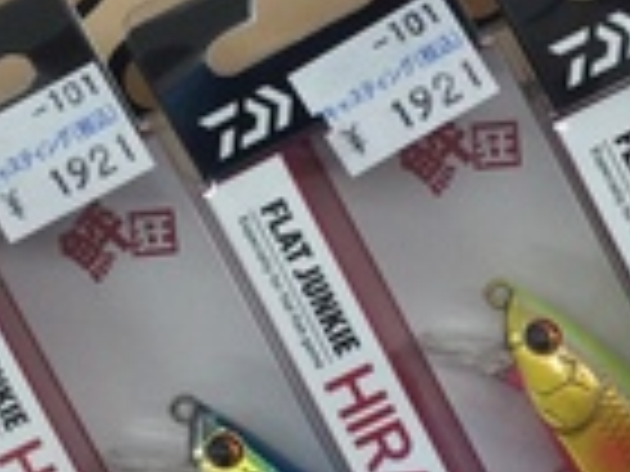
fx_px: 2584
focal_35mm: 142
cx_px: 482
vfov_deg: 10.4
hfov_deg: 13.8
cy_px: 279
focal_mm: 3.3
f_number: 2.4
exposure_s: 1/60
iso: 32
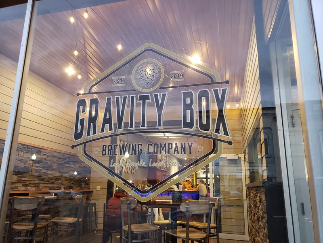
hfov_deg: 67.3
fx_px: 243
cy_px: 122
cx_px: 162
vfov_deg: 53.1
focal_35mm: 26
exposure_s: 1/24
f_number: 1.5
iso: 320
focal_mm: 4.3
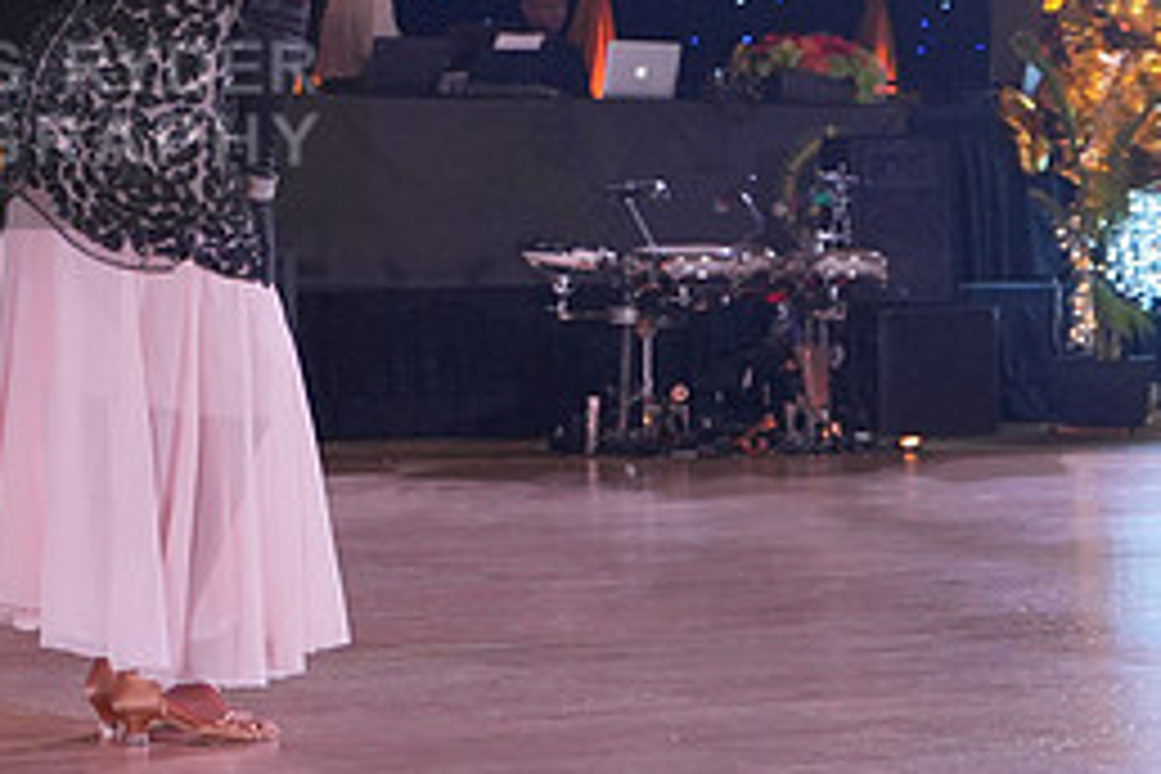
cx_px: -117
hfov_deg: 16.9
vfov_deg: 11.7
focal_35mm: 117
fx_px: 3773
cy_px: 110
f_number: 4
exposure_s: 1/400
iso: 1600
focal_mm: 35
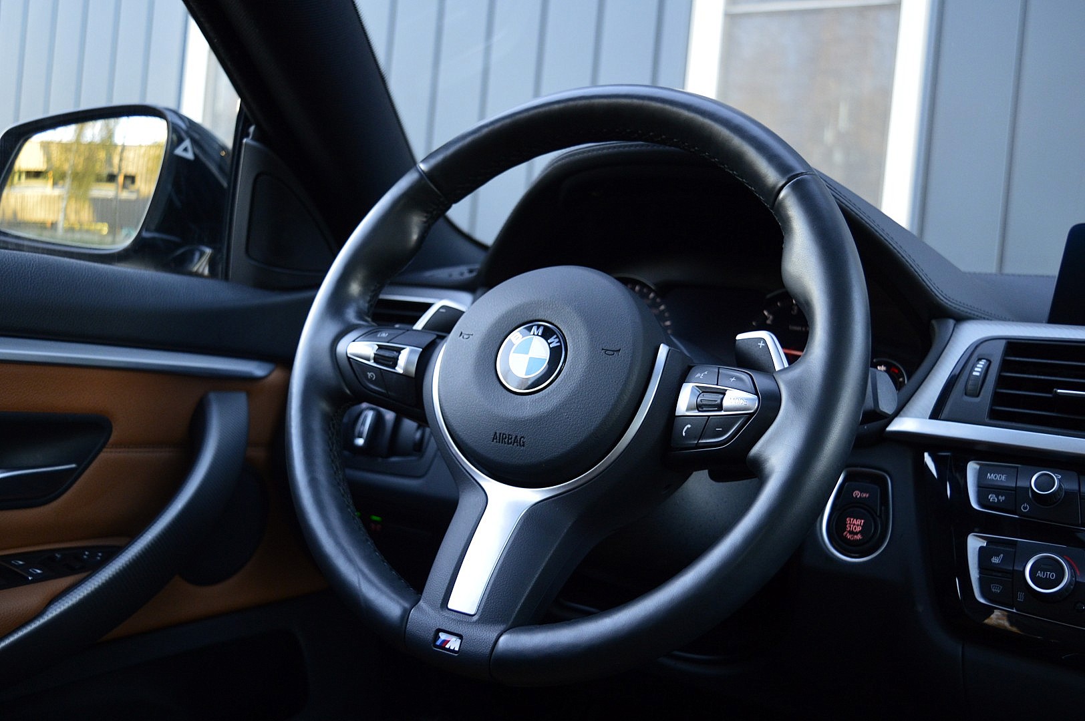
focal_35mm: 36
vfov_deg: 36.8
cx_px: 542
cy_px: 360
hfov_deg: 53.2
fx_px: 1084
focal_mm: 24
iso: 800
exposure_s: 1/60
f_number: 4
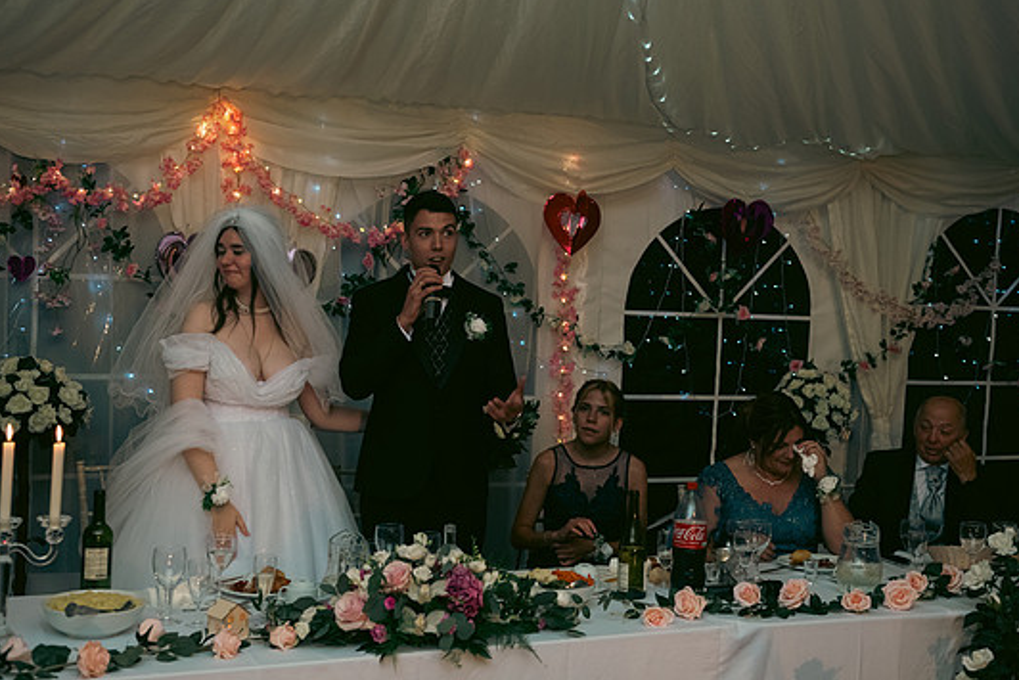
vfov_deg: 28.1
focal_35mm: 48
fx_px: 1359
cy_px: 346
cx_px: 500
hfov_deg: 41.1
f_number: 3.5
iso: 800
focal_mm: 44
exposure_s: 1/160
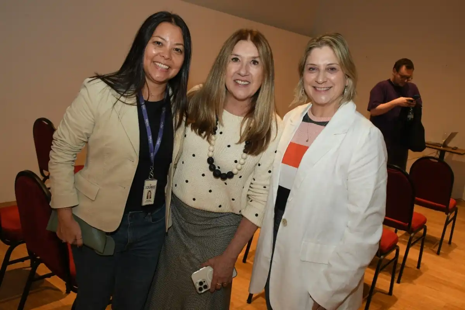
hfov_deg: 53.1
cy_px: 155
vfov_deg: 36.9
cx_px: 232
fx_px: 465
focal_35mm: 36
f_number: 8
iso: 2000
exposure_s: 1/60
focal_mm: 24
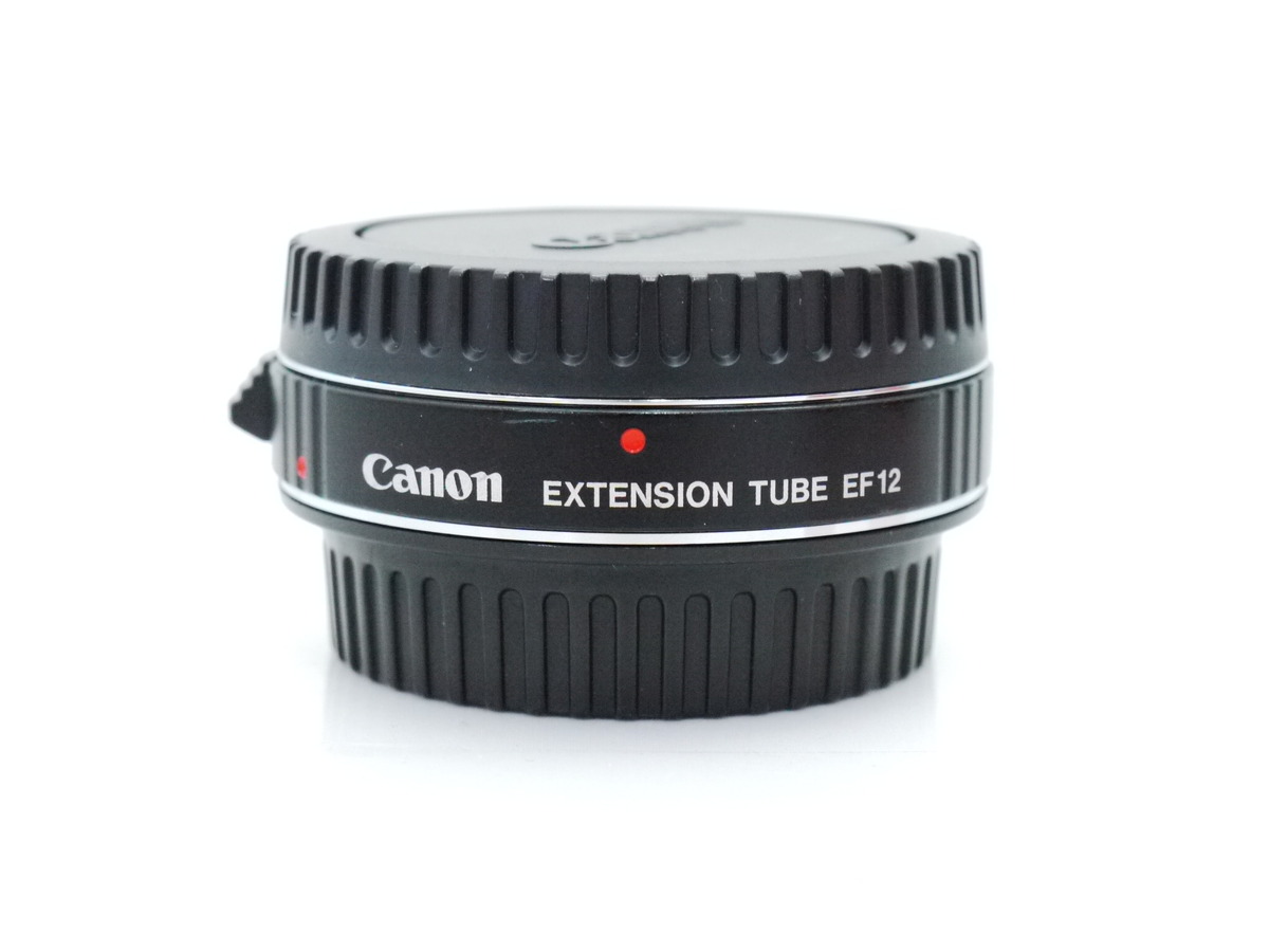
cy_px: 476
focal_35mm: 86
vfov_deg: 17.2
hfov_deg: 22.8
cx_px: 634
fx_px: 3153
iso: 1600
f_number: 6.3
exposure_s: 1/60
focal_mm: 43
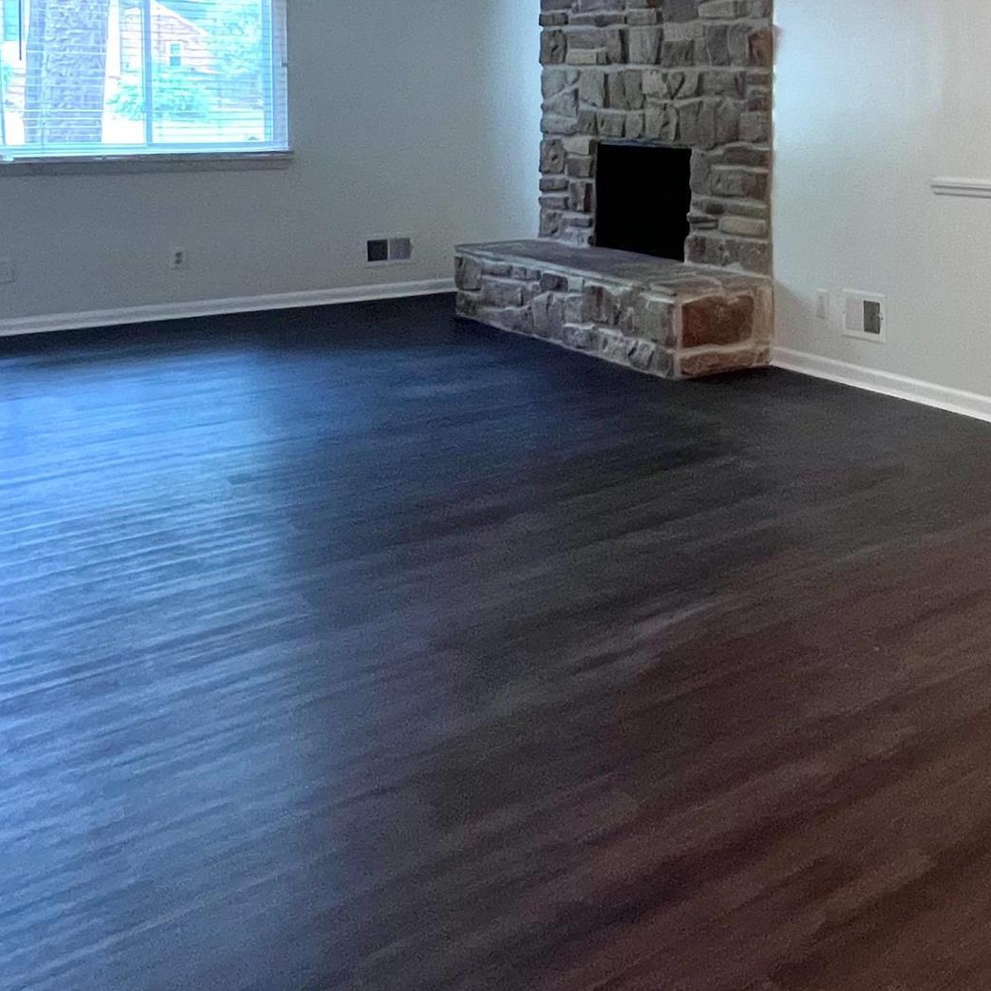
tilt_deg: -3.5
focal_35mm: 34
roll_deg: -0.6
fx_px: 1101
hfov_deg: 38.6
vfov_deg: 45.3
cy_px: 159
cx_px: 1128
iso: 320
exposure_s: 1/60
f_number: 1.8
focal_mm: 1.57
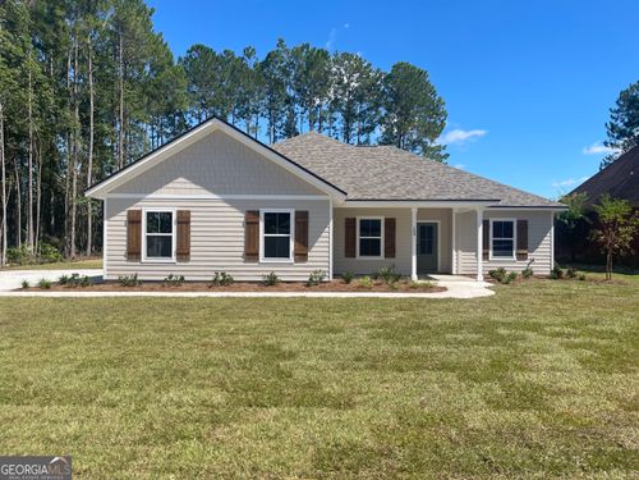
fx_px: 461
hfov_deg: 69.4
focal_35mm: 25
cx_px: 320
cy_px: 240
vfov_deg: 54.9
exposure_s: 1/3086
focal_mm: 5.1
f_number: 1.6
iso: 32
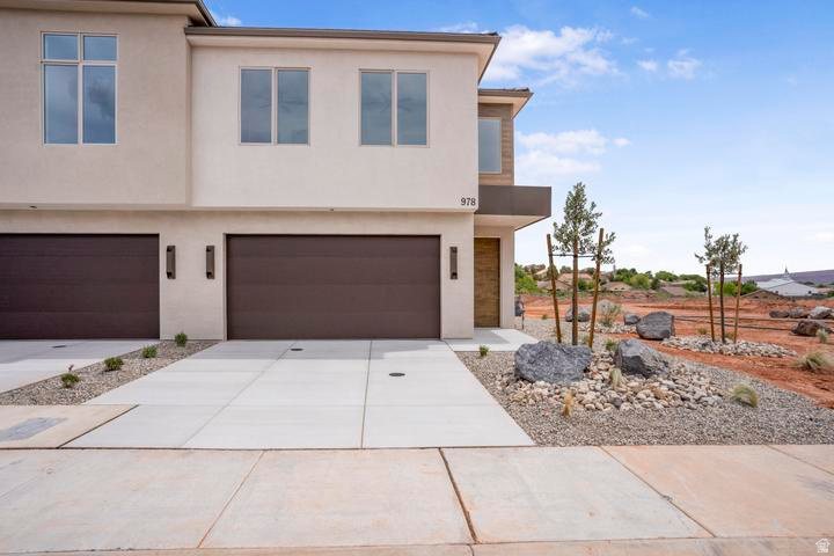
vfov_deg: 64.6
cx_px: 417
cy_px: 278
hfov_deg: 86.9
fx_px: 440
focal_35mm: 19
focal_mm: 19
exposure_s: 1/800
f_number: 9
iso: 250
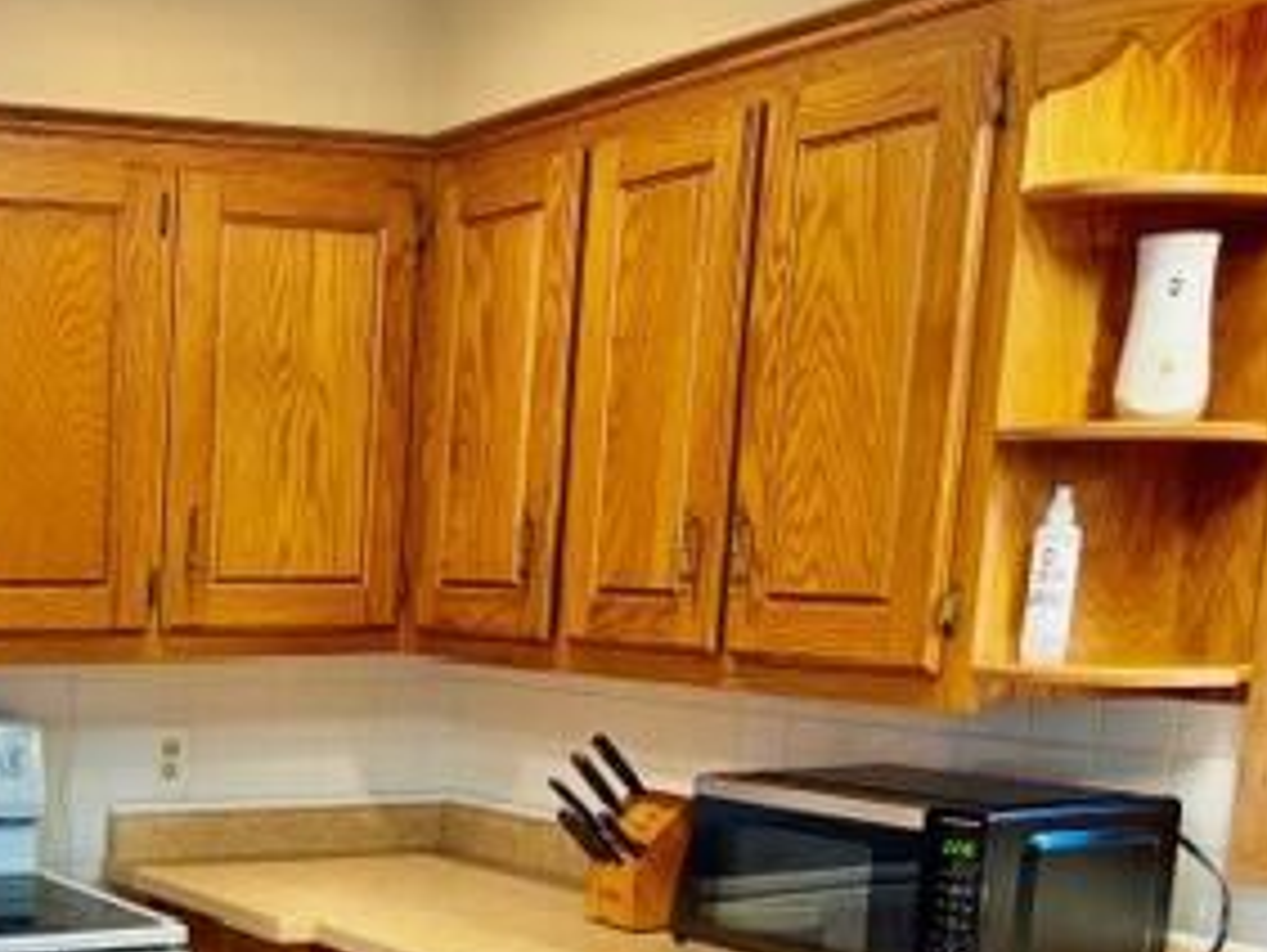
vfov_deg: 23.6
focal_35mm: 59
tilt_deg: -10.9
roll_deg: +0.0
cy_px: 983
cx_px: -63
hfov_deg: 29.9
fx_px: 2161
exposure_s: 1/60
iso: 500
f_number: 1.6
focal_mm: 5.96
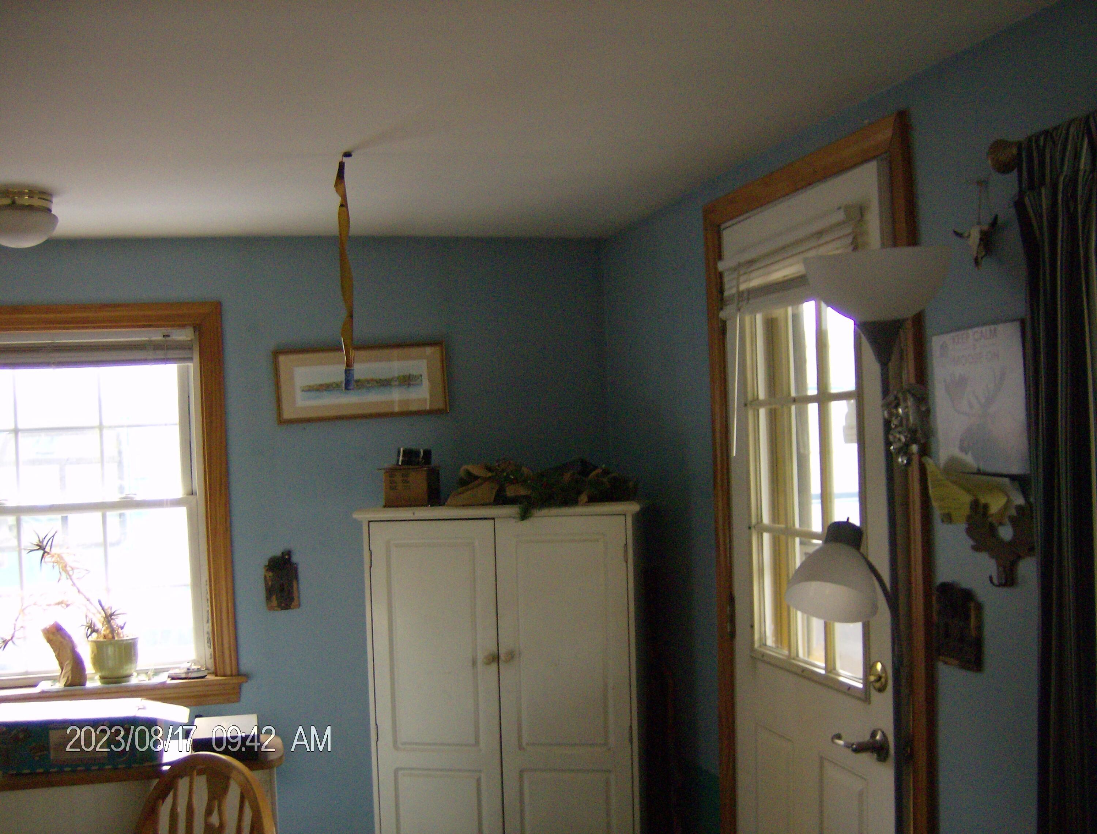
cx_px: 548
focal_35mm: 36
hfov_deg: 51.1
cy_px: 417
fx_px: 1146
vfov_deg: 40.0
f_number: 2.8
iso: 200
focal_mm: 6
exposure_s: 1/60
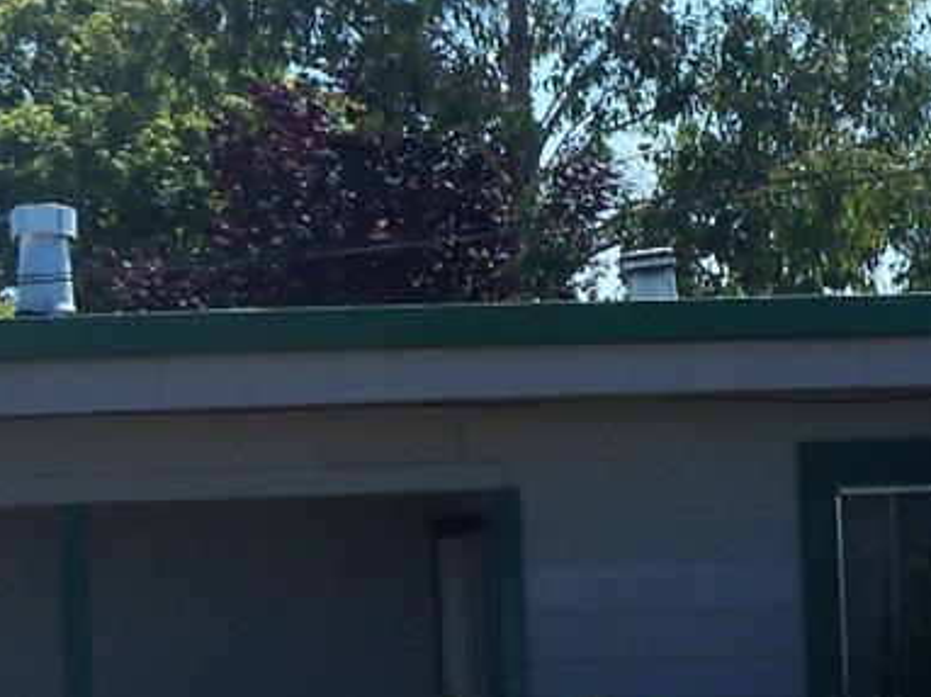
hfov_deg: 14.8
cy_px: 525
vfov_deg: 11.1
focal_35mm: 133
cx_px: 593
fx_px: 3576
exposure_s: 1/125
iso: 80
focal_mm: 5.7
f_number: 8.8
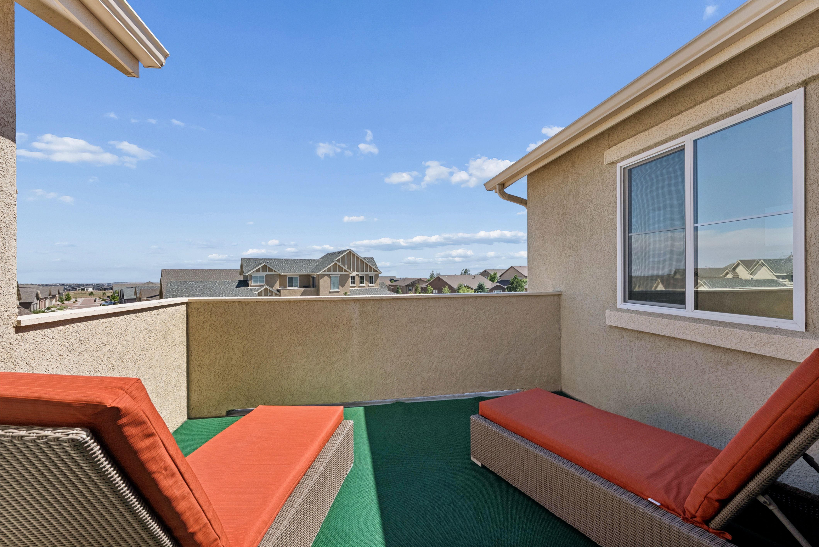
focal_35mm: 15
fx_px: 341
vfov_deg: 77.4
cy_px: 274
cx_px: 410
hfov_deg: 100.4
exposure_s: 1/400
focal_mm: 15
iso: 250
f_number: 10
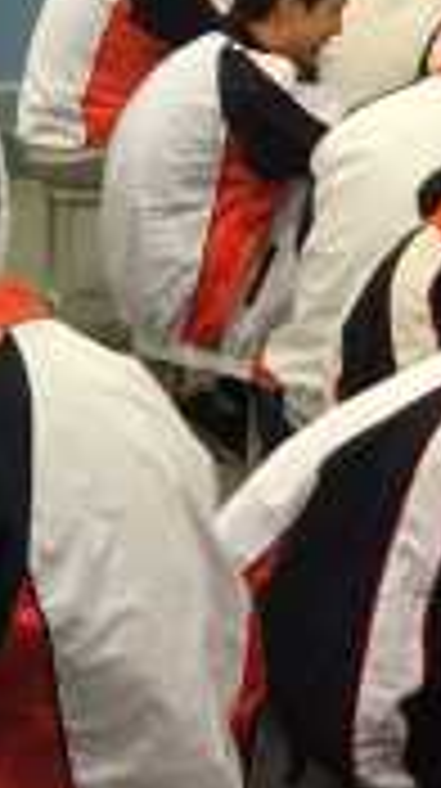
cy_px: 387
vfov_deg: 16.5
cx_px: -486
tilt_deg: -13.6
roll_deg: +1.2
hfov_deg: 8.7
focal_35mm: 130
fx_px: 2712
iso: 50
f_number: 2.2
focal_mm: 4.15
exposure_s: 1/30
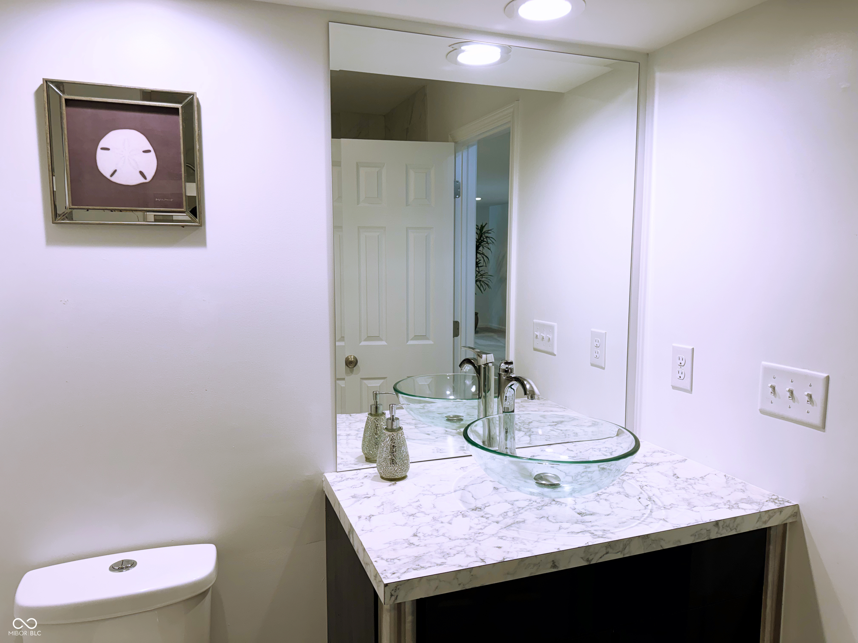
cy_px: 322
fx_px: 595
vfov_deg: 56.8
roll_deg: -0.3
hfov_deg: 71.6
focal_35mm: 24
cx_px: 429
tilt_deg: -6.4
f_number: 1.78
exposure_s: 1/134
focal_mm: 6.76
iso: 50
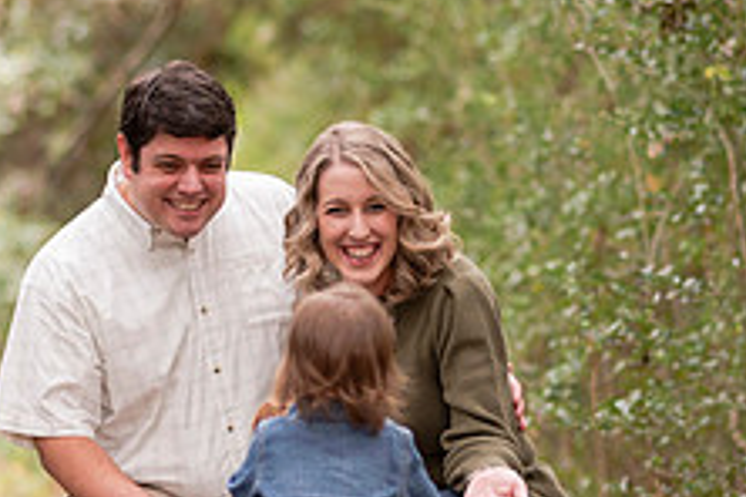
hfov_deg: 9.3
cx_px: 282
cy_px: 247
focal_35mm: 222
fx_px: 4600
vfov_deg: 6.2
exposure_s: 1/400
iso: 320
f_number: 2.2
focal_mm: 85
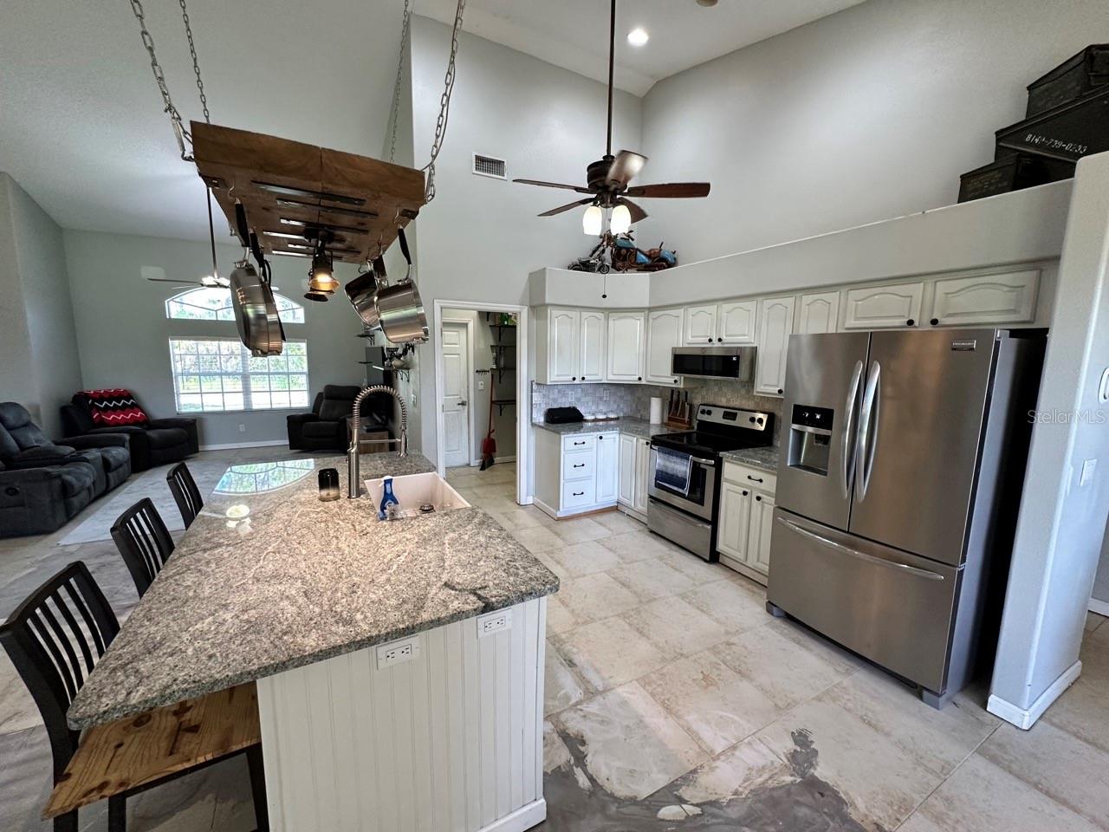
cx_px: 554
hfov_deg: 102.1
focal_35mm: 14
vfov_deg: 85.7
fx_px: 449
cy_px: 416
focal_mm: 2.22
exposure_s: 1/120
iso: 250
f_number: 2.2
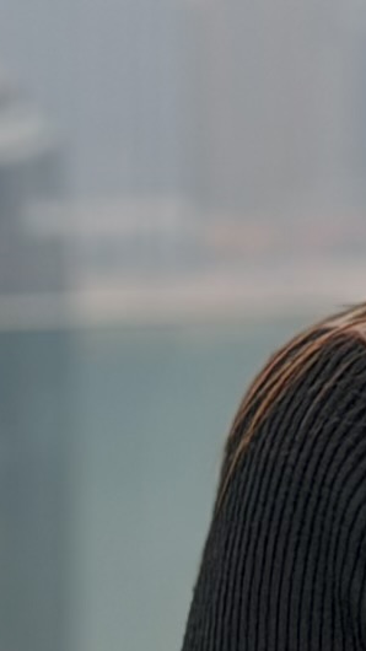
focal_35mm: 398
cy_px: -138
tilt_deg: -3.4
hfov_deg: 3.0
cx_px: 883
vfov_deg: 5.4
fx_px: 6869
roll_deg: +0.0
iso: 64
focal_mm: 6.76
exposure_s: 1/2577
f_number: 1.78
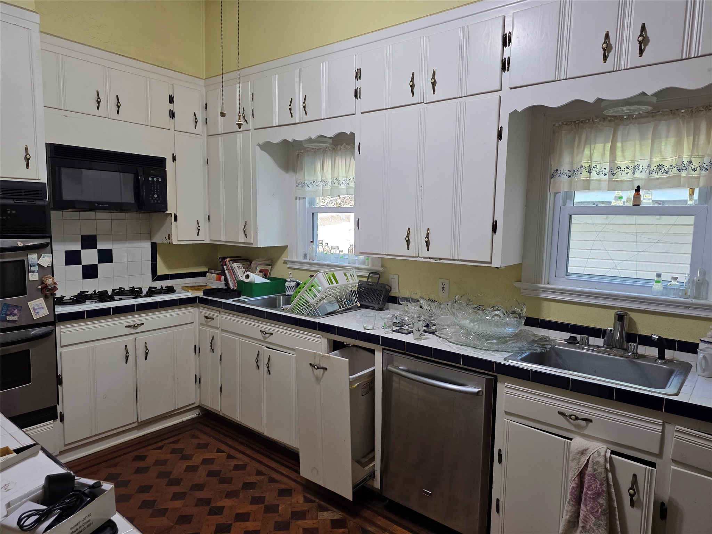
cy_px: 267
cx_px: 356
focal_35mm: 23
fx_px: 473
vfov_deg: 58.9
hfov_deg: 73.9
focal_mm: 6.25
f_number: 1.7
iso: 160
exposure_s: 1/120
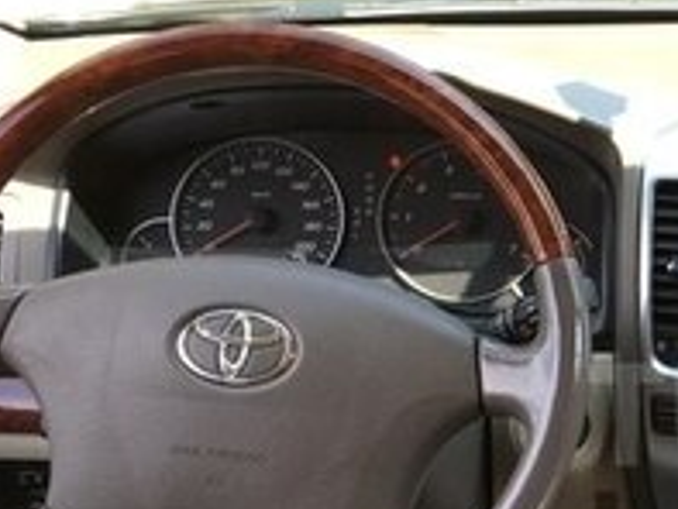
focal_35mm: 97
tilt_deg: -26.9
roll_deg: -2.3
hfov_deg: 18.5
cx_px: 940
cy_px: 414
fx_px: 1901
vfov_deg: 15.2
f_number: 2.2
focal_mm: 4.15
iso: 25
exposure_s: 1/100
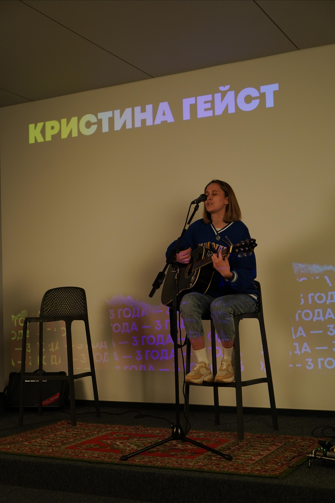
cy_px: 252
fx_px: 670
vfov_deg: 41.1
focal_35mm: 48
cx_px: 168
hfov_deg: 28.1
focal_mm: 48
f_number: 4
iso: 800
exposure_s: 1/160
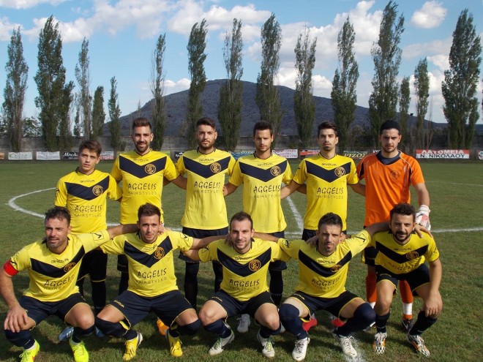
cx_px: 242
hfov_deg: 47.9
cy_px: 181
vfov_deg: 36.8
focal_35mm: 39
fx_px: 544
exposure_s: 1/500
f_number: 3.9
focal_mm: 6.9
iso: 80
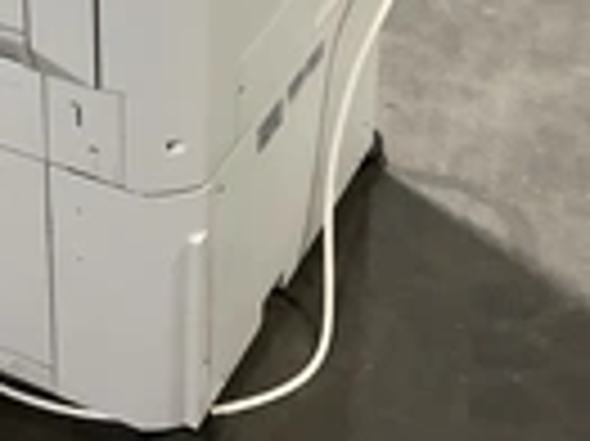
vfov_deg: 14.6
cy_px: -198
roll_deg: +2.2
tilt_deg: -25.2
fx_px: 1618
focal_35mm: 95
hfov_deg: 20.4
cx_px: 90
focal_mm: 3.3
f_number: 2.4
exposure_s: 1/50
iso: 250
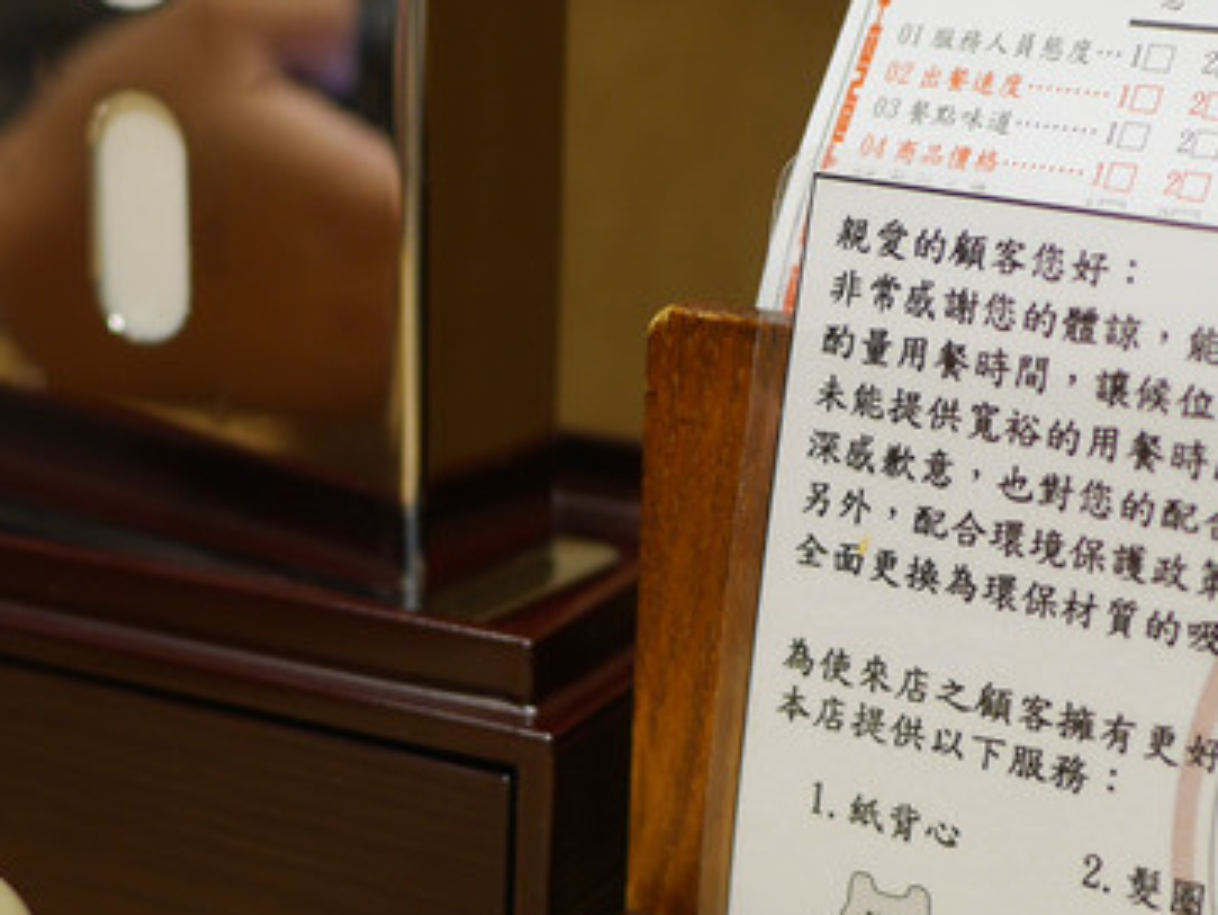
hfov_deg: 23.4
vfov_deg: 17.7
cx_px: 381
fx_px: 2921
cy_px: 635
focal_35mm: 83
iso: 200
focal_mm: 15
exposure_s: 1/125
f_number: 2
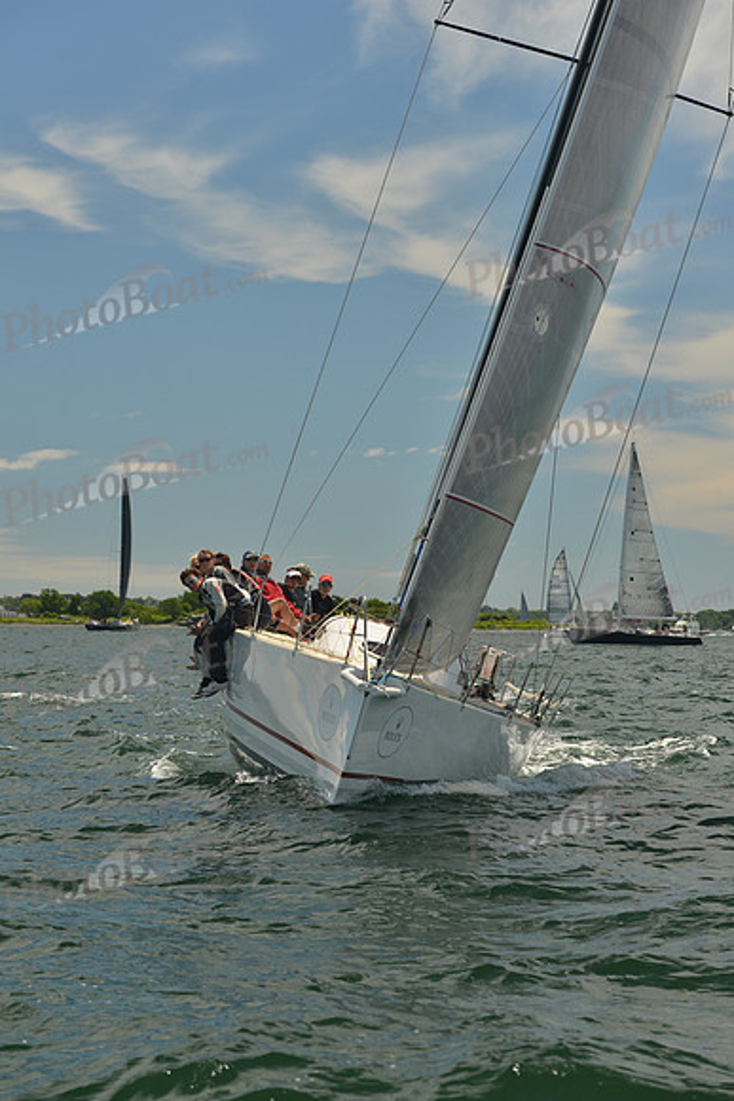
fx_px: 2812
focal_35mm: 92
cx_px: 367
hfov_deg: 14.9
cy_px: 550
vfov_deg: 22.1
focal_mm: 92
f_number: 5.6
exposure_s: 1/1000
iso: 400
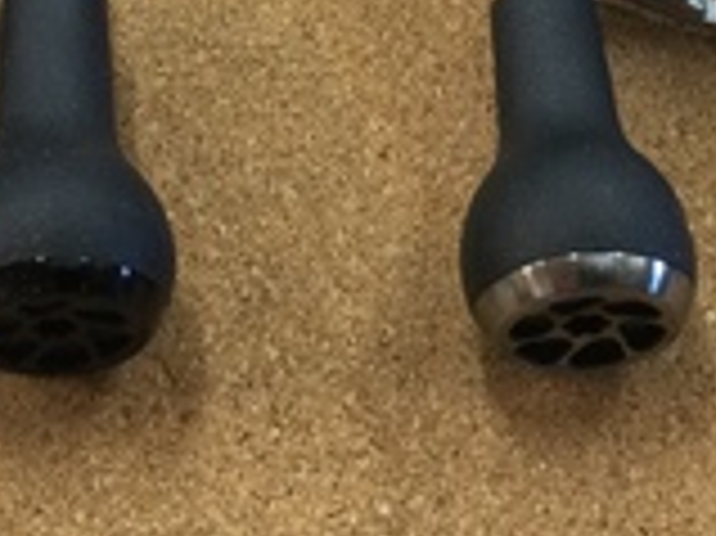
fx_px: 2418
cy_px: -108
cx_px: 279
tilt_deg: -61.7
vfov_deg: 12.4
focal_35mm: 117
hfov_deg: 16.8
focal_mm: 3.3
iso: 80
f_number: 2.4
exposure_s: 1/30
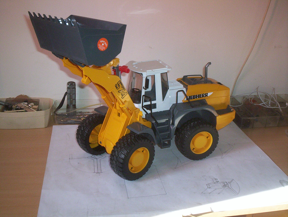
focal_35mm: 38
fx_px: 317
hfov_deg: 48.9
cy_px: 108
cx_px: 144
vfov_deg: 37.9
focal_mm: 4.99
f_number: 4.5
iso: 140
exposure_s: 1/60
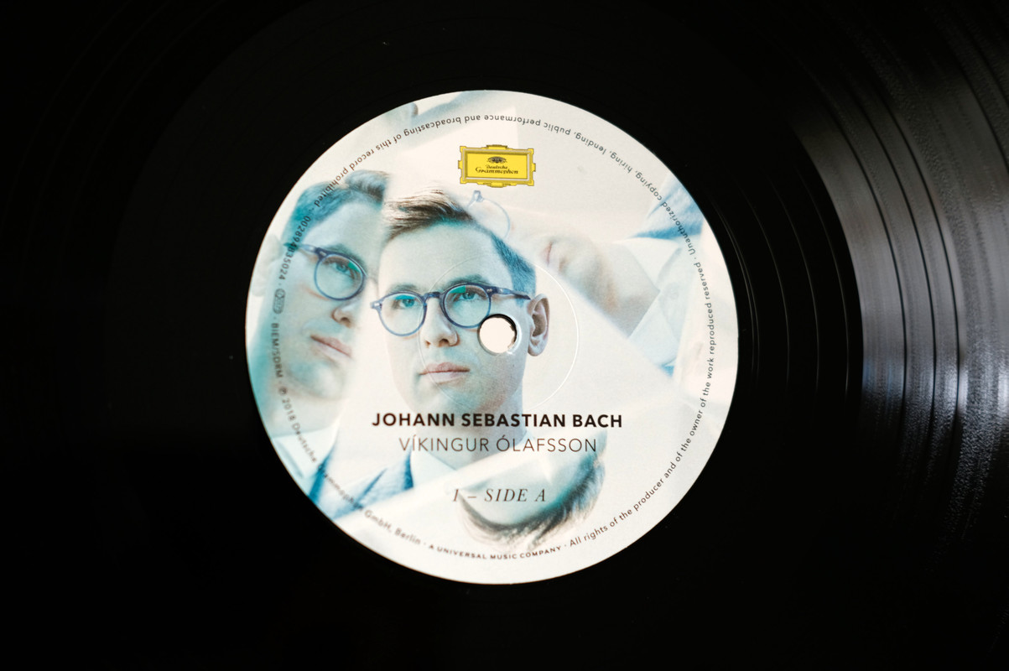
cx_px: 504
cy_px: 336
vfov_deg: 25.5
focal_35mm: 53
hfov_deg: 37.5
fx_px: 1484
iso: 250
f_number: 2
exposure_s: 1/60
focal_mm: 35
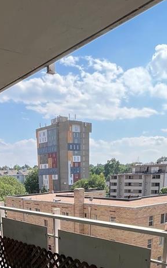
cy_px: 263
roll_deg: +2.9
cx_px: 52
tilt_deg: -18.7
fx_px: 262
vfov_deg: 46.1
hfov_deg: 34.9
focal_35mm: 36
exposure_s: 1/661
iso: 32
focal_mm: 1.57
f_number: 1.8
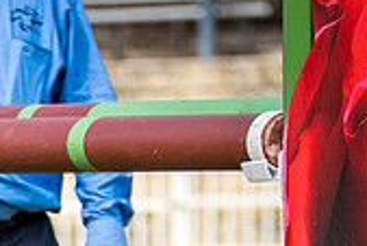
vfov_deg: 1.1
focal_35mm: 1294
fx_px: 13203
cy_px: 679
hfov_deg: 1.6
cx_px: -331
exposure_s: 1/1600
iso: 320
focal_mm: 140
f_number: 3.6
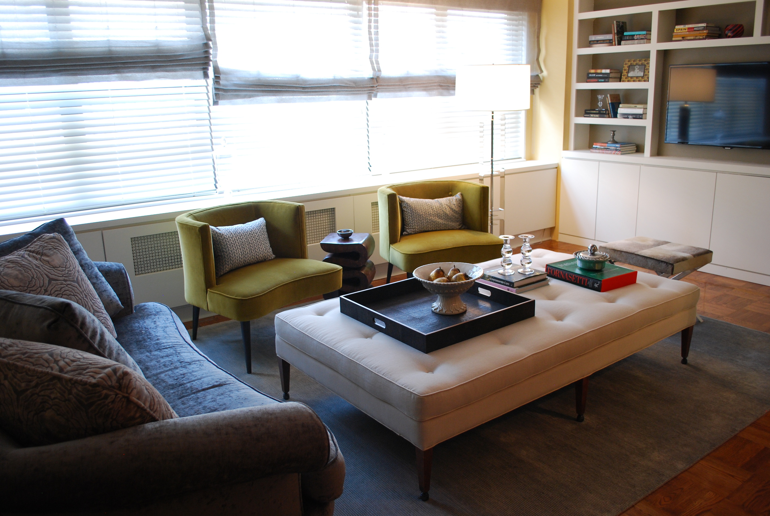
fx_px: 642
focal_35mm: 30
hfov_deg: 61.9
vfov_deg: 43.7
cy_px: 258
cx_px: 385
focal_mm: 20
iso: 400
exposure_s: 1/20
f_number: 3.8
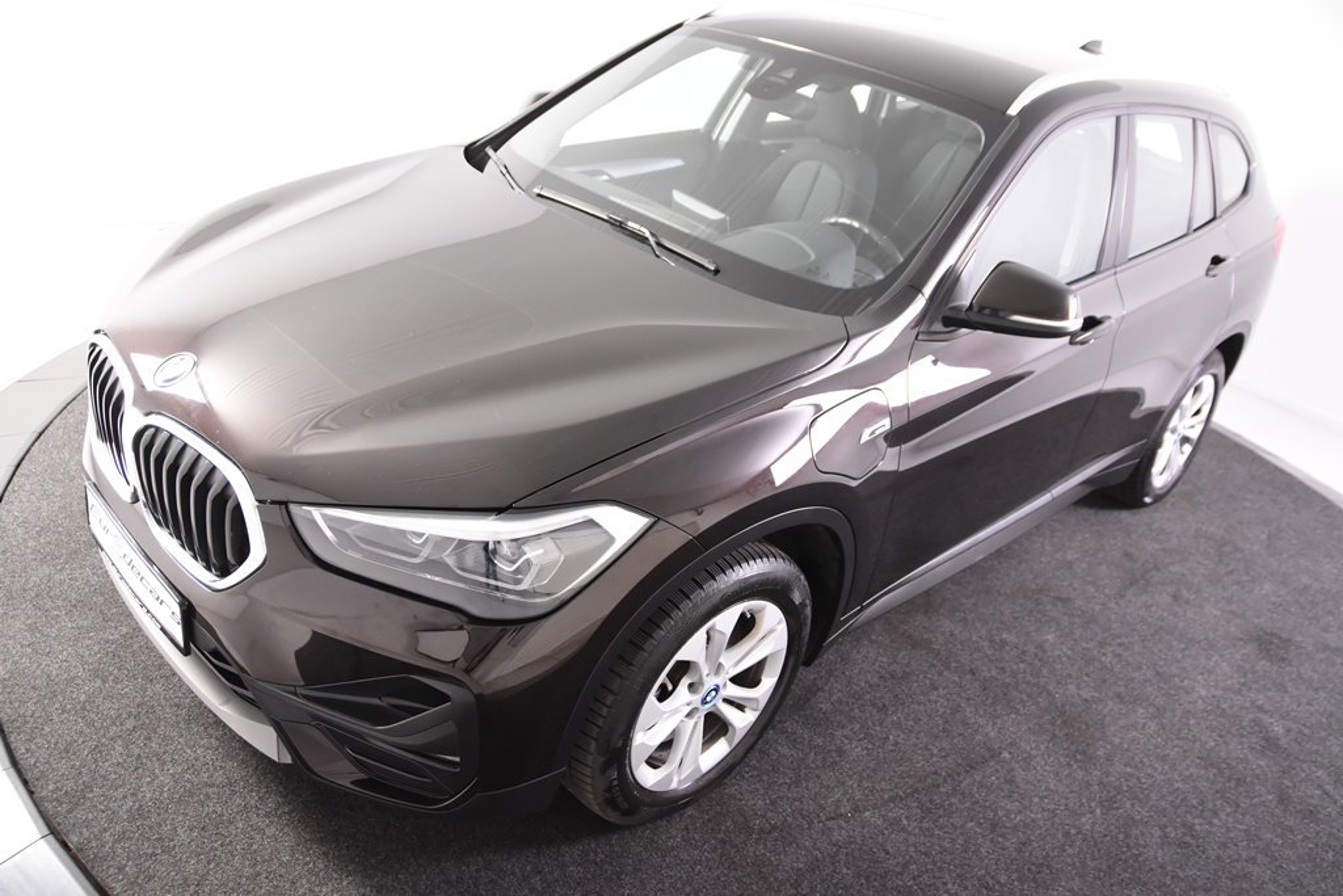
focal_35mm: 30
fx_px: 1119
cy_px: 448
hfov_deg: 61.9
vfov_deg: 43.6
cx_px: 672
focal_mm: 20
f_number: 3
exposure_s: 1/40
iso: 1600
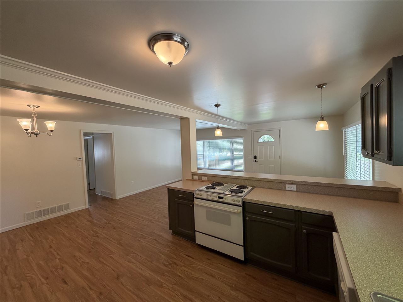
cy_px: 151
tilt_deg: -2.3
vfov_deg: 85.6
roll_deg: +2.5
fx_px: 163
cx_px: 202
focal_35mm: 14
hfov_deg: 102.1
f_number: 2.2
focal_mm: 2.22
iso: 200
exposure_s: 1/120
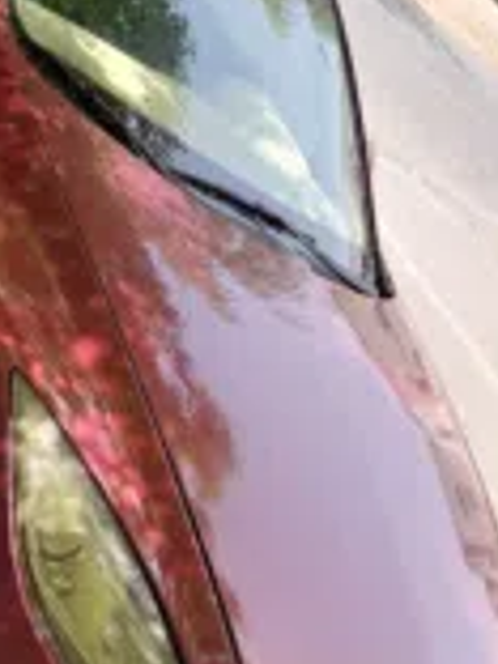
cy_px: 89
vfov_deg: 29.2
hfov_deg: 21.1
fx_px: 1228
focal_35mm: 64
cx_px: -119
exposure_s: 1/375
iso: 50
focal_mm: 4.69
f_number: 1.8
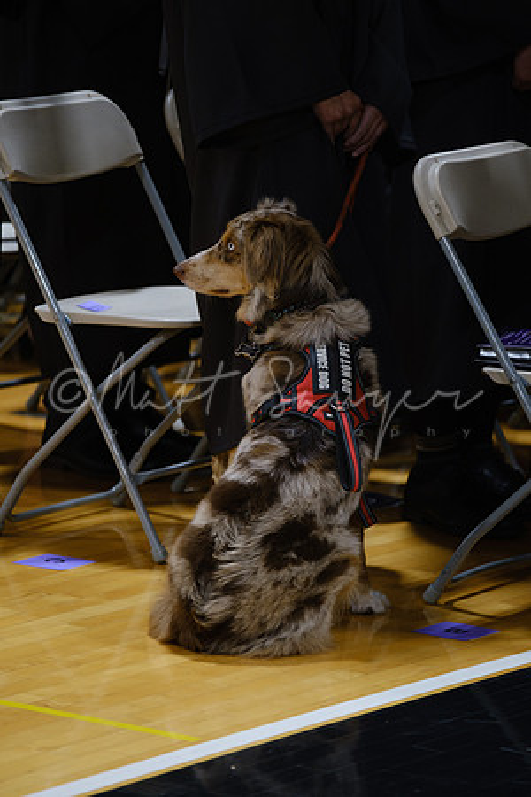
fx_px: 2035
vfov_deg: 22.1
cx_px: 266
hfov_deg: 14.9
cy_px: 398
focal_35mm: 92
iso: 1250
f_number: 2.8
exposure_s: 1/125
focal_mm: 61
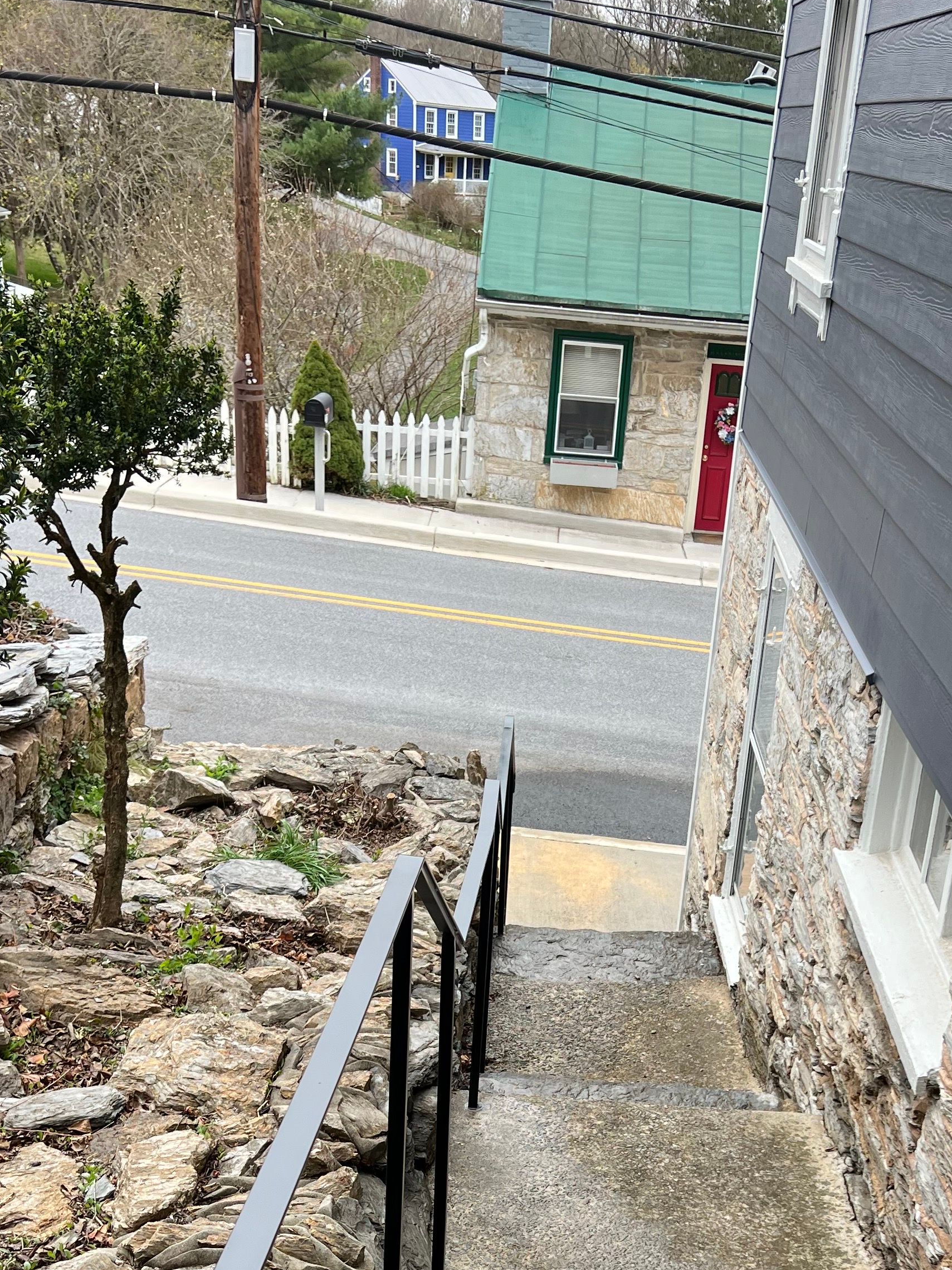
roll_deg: -4.4
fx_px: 1687
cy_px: 1071
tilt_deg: -29.5
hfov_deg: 31.4
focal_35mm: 46
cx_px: 575
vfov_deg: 39.1
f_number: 1.5
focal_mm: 5.7
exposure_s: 1/179
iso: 40
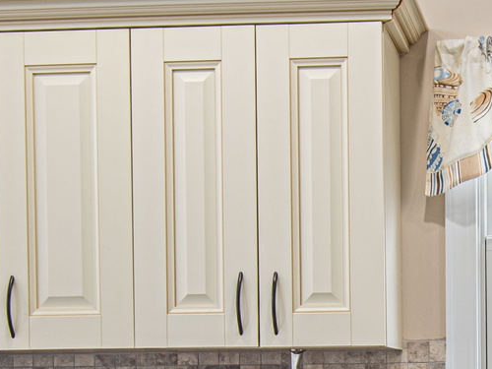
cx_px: 472
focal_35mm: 93
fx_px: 1322
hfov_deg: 20.5
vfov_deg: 15.3
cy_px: 441
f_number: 9
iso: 64
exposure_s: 1/1.25
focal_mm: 14
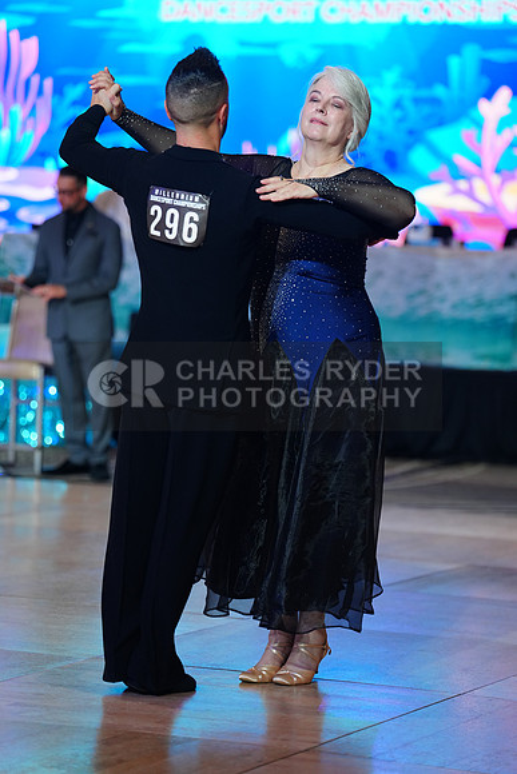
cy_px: 387
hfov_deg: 10.2
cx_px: 258
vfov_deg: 15.2
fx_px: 2906
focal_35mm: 135
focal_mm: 135
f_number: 2.8
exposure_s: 1/400
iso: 1250
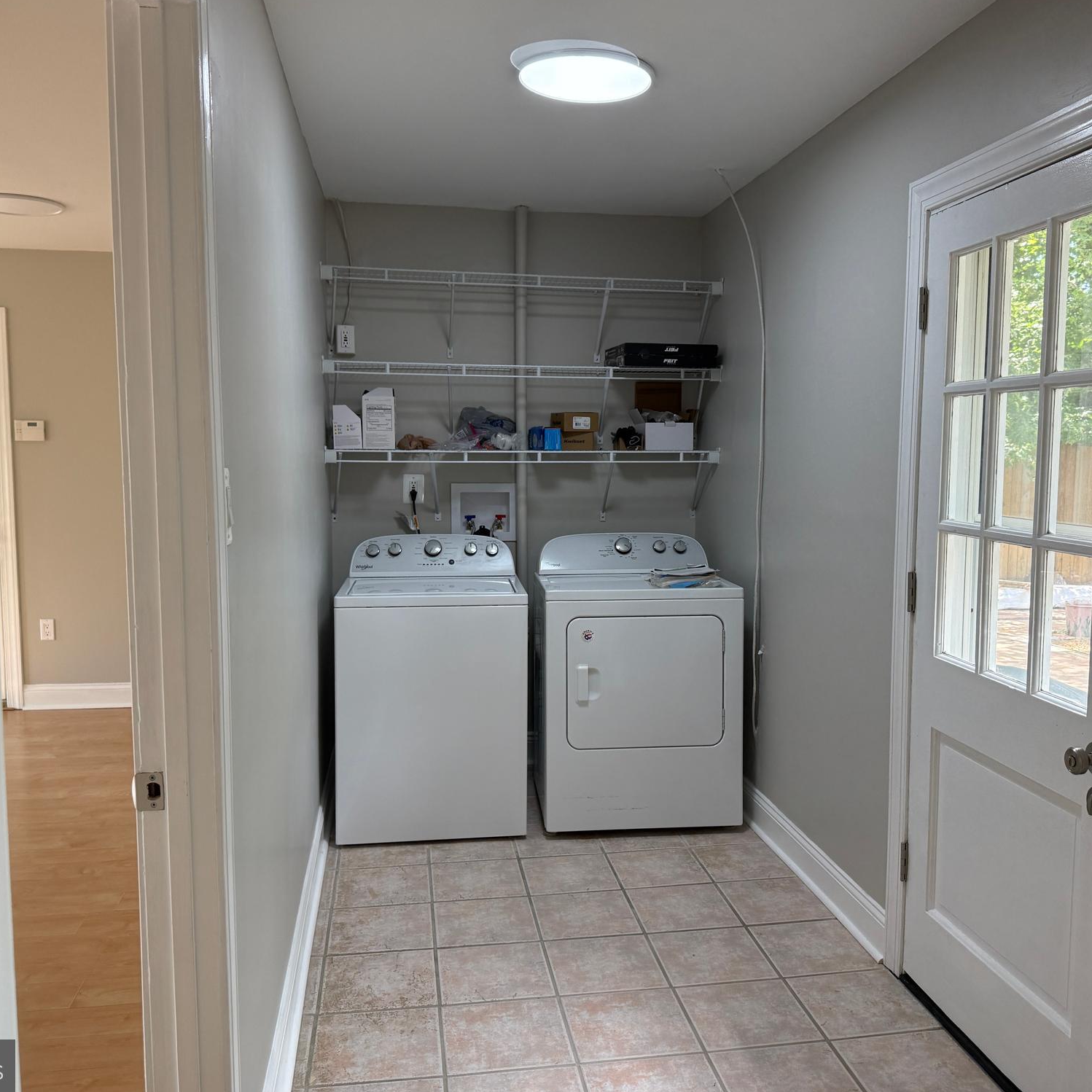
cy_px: 539
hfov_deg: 55.6
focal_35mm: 29
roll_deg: -0.3
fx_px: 1035
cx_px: 580
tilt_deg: -6.2
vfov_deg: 55.6
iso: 160
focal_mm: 6.76
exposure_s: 1/154
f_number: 1.78
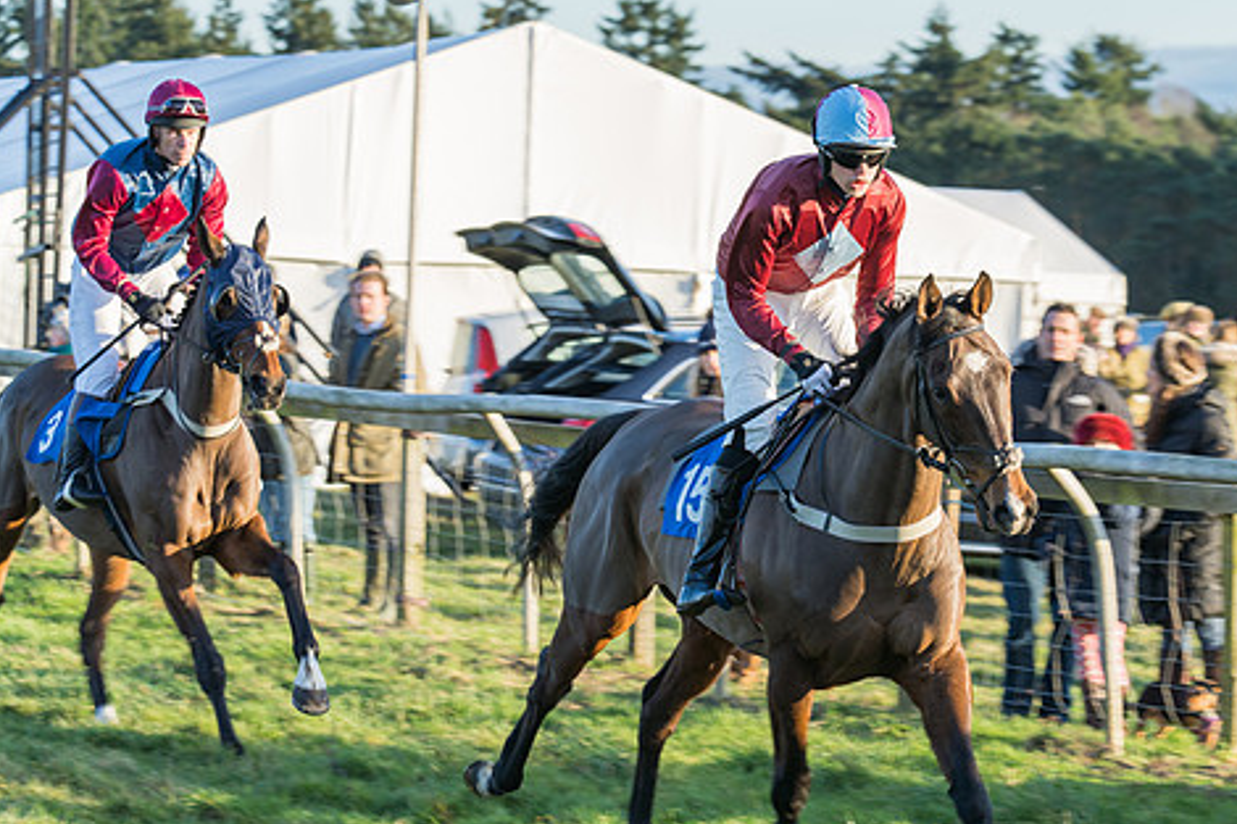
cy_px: 401
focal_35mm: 200
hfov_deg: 10.3
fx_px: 6869
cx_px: 1002
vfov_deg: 6.9
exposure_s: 1/200
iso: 200
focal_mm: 122
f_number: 5.6
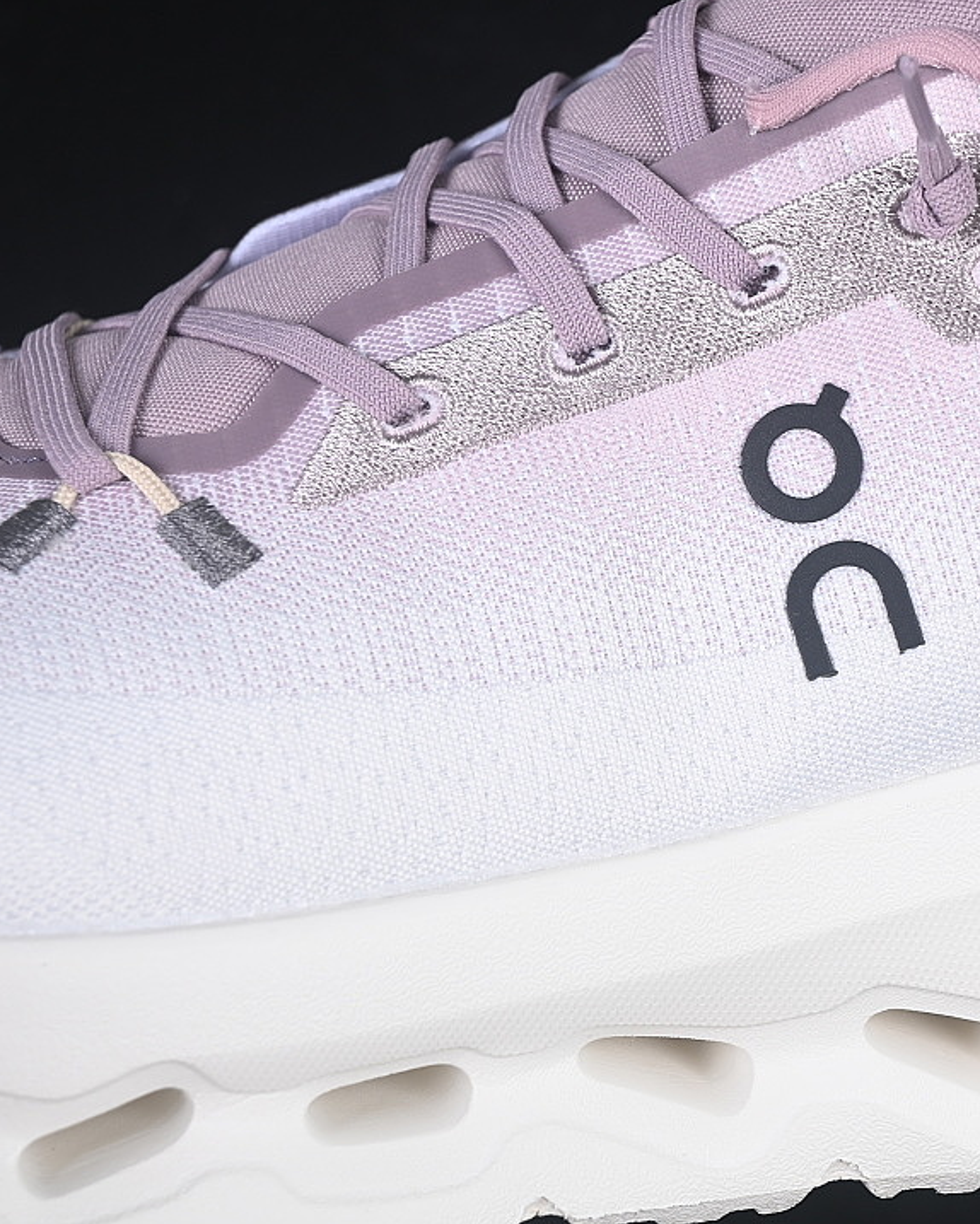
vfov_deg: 18.1
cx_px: 758
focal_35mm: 106
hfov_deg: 14.5
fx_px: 3841
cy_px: 611
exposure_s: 1/80
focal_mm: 50
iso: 160
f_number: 7.1
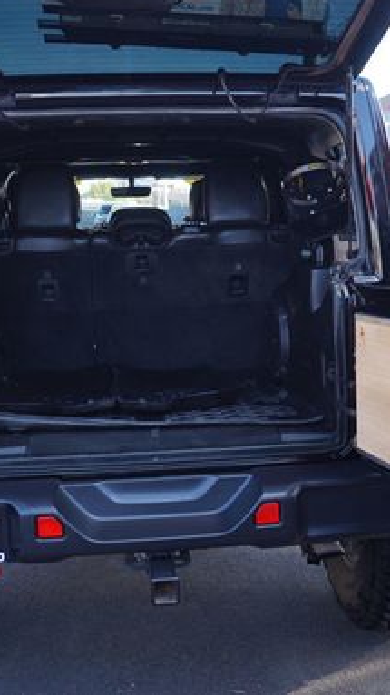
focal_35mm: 42
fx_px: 773
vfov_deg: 48.3
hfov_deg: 28.3
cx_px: 192
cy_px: 310
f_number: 4.5
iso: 100
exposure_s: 1/60
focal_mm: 16
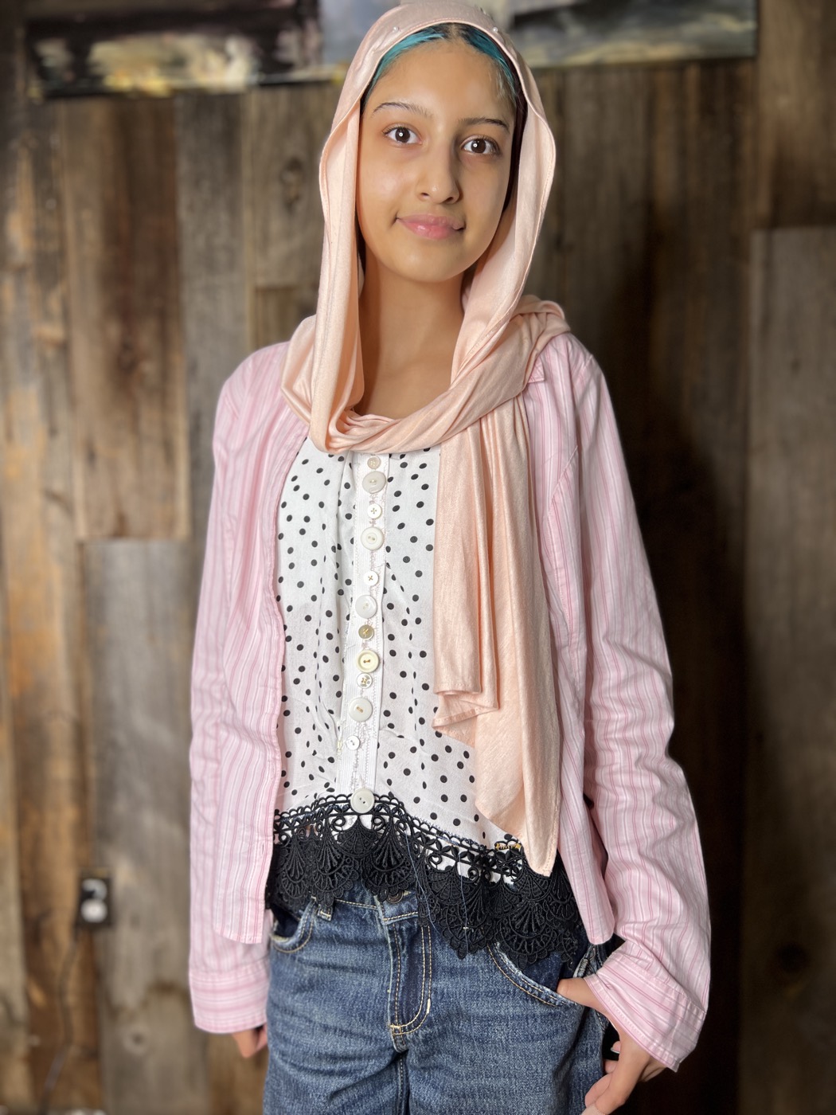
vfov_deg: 67.3
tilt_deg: -4.8
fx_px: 837
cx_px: 418
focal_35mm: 26
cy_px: 558
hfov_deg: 53.1
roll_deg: +0.4
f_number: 1.5
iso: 50
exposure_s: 1/120
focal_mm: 5.7
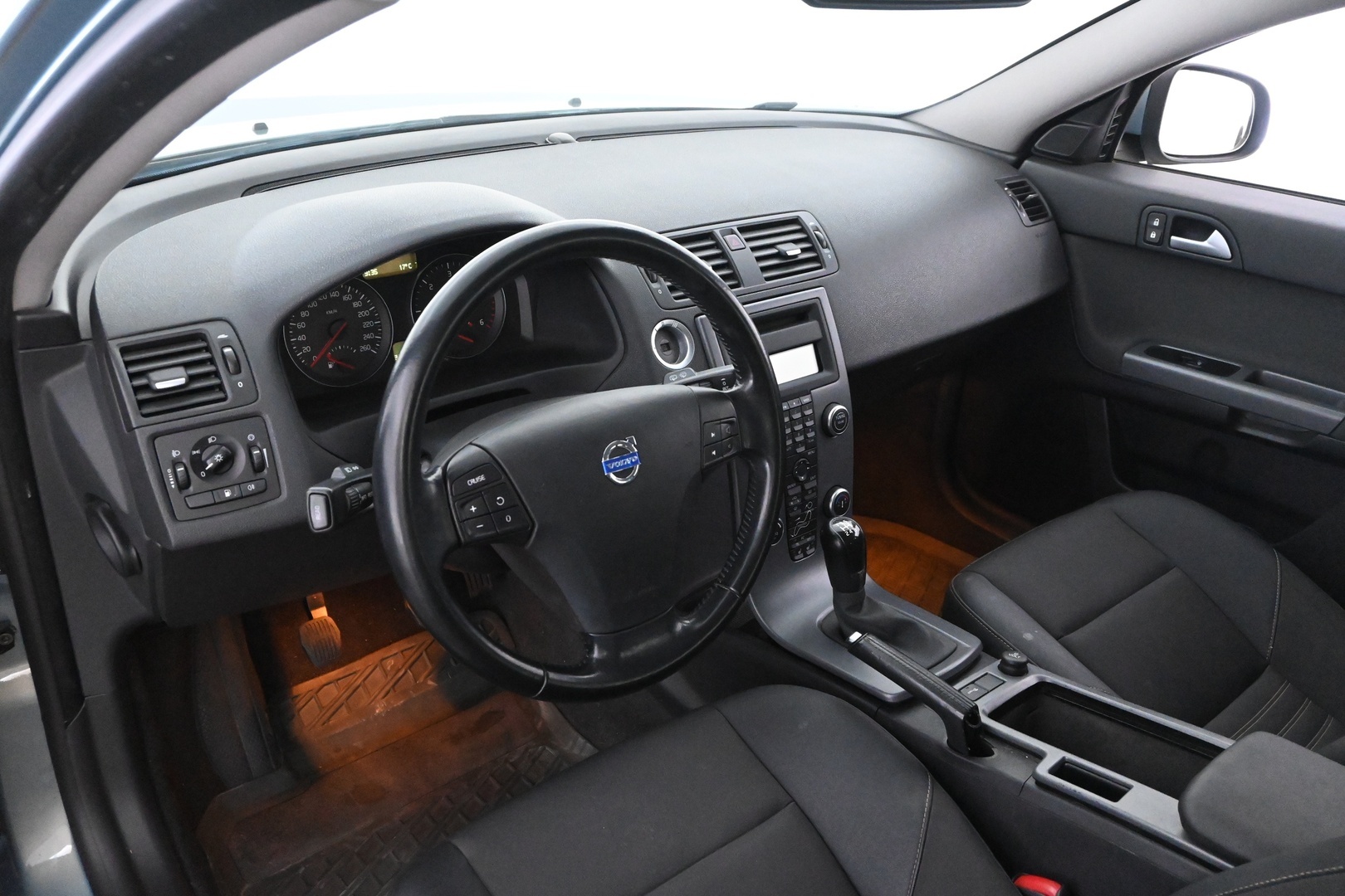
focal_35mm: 29
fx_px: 1093
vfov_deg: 44.6
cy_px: 448
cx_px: 672
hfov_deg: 63.2
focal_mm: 19.5
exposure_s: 1/30
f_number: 5
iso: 9000
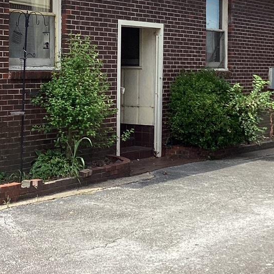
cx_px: 132
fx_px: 734
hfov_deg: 21.1
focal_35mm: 82
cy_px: 78
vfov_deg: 21.0
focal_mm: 3.3
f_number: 2.4
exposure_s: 1/627
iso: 25
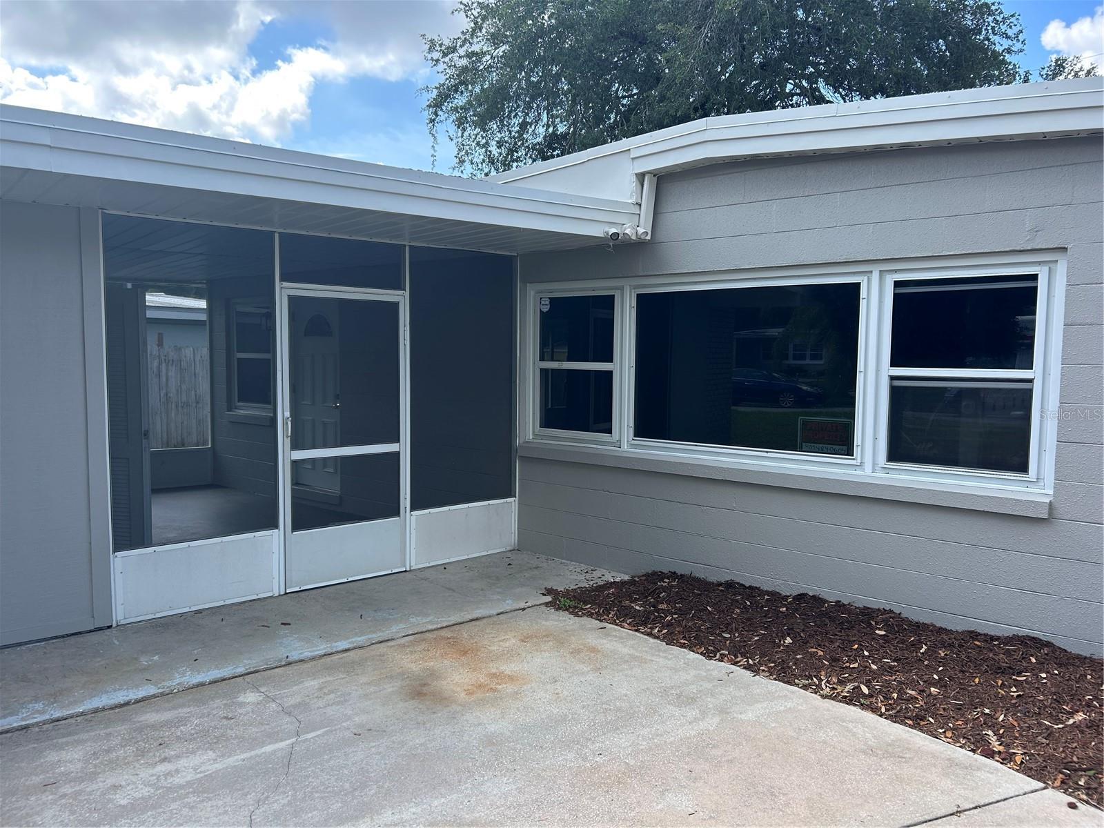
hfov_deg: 67.3
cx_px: 552
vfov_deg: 53.1
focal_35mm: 26
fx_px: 829
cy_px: 414
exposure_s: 1/1068
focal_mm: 5.7
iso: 50
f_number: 1.5
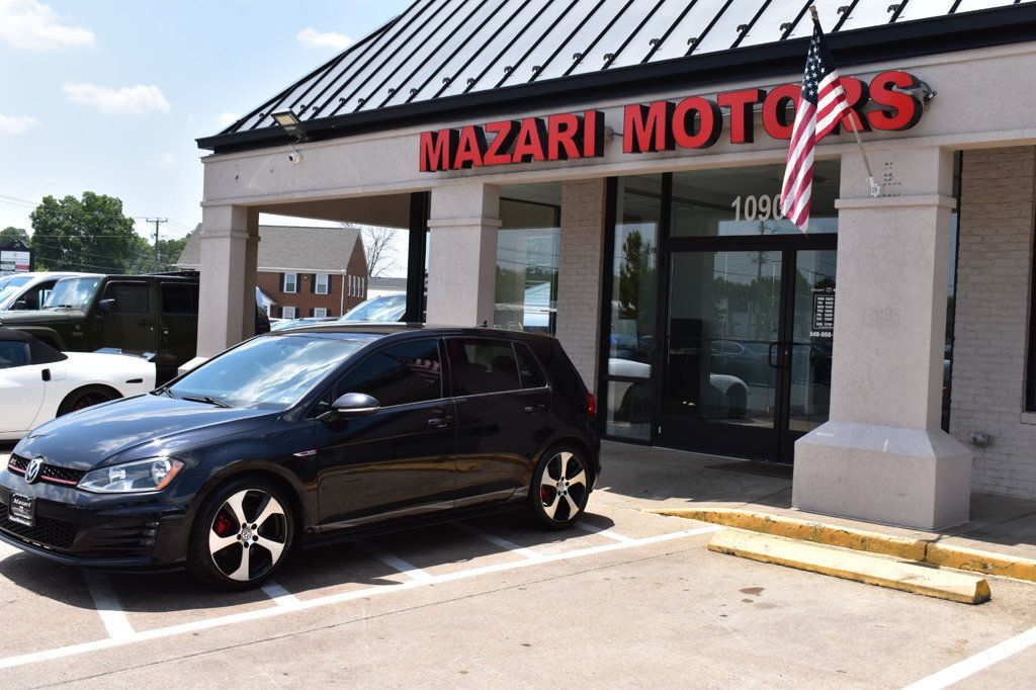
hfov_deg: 49.6
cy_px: 345
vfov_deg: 34.2
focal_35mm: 39
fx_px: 1122
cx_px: 518
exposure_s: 1/500
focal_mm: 26
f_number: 11
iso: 400
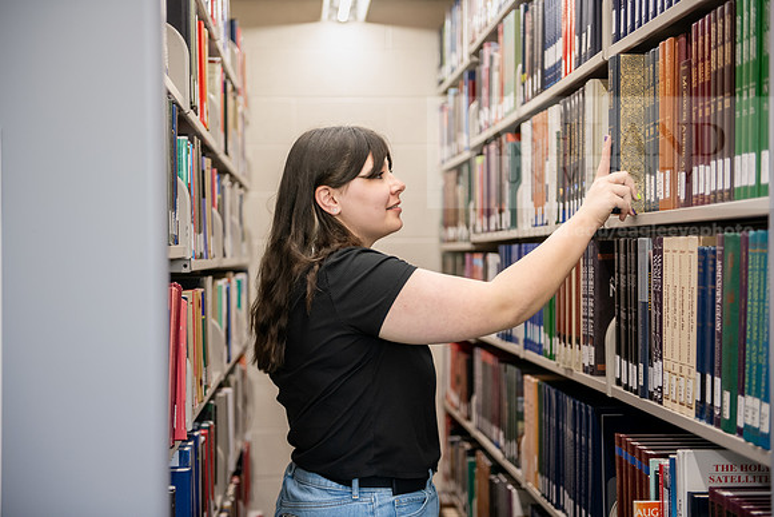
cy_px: 258
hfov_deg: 35.6
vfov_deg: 24.2
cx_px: 387
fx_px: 1204
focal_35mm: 56
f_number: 2.8
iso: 1250
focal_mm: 56
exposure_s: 1/200
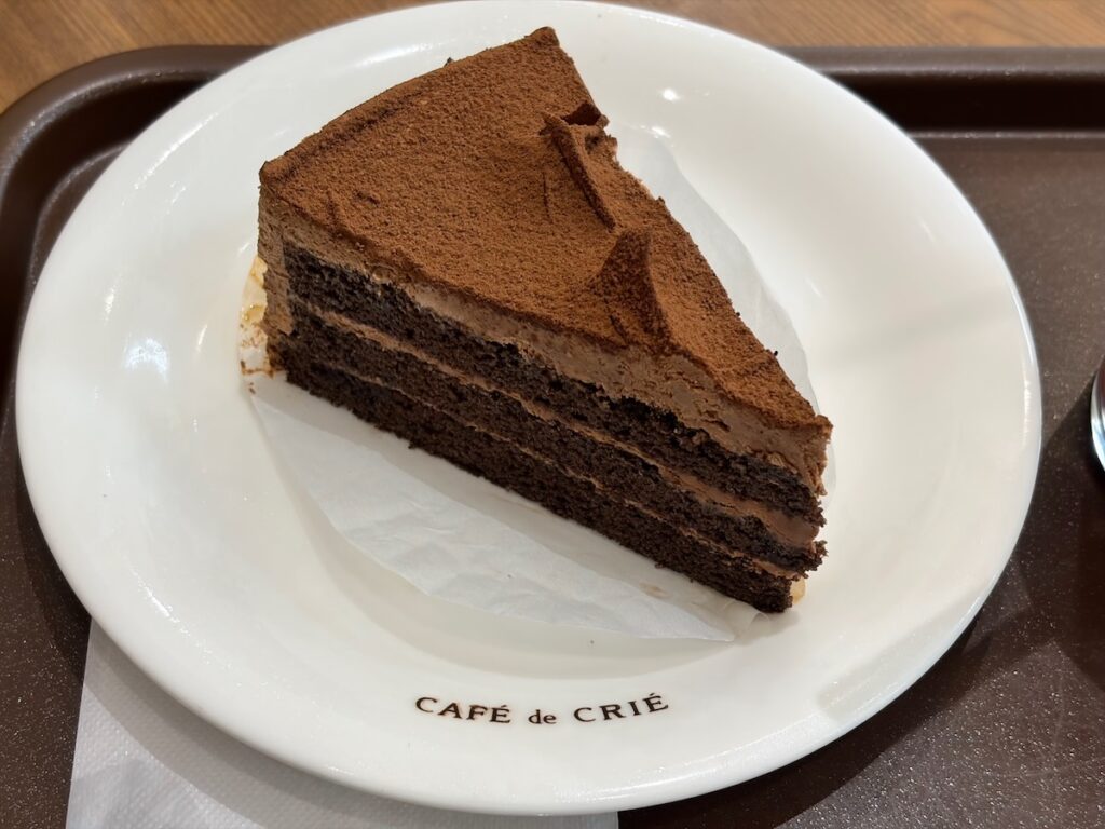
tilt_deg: -53.7
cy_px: 414
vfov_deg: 28.0
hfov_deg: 36.8
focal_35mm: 52
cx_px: 552
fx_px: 1660
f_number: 1.6
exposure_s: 1/50
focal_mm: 5.96
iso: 50
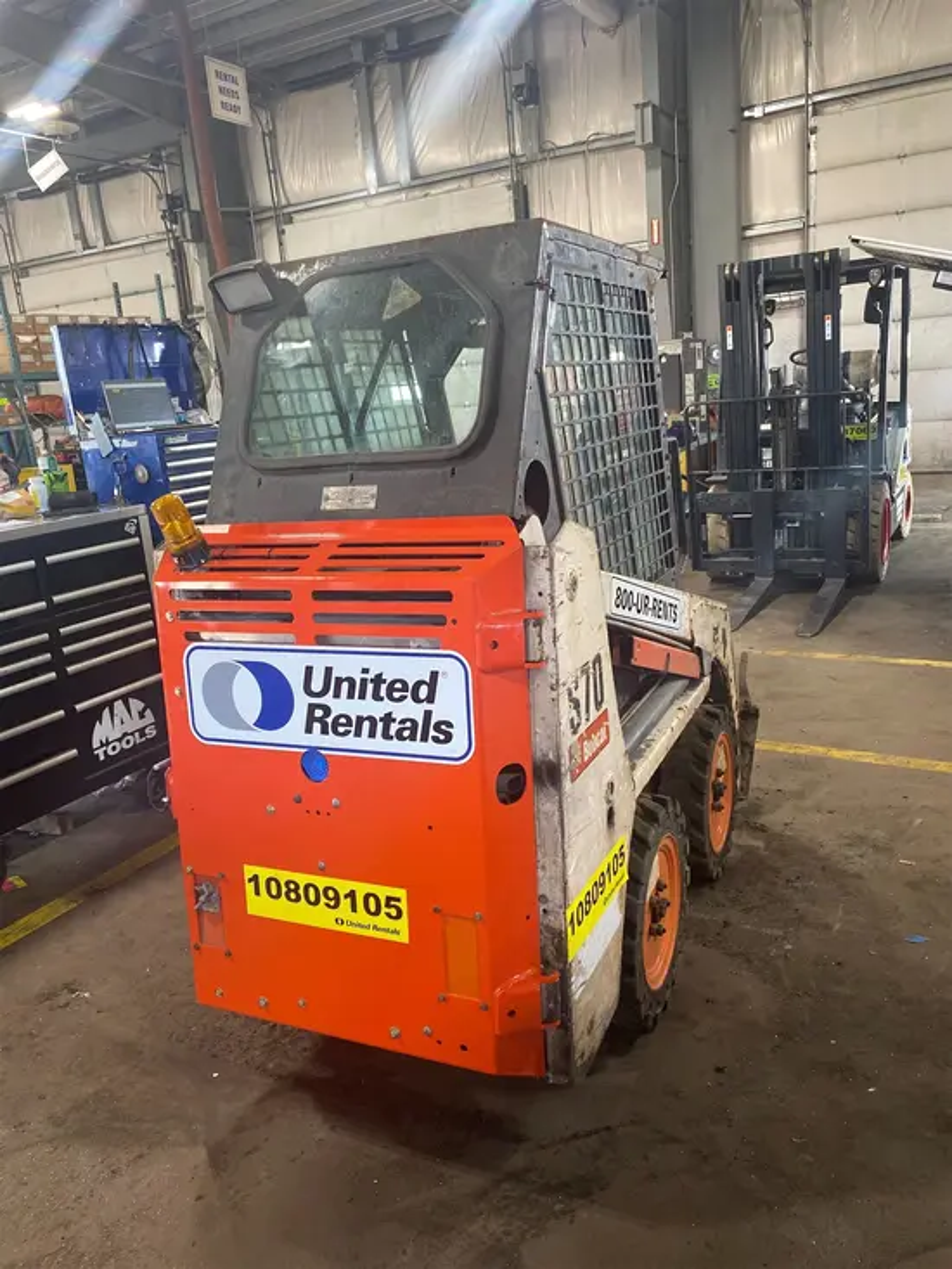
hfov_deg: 53.1
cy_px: 634
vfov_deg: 67.3
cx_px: 476
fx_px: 953
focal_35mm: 26
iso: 160
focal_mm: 4.25
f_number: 1.8
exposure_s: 1/60
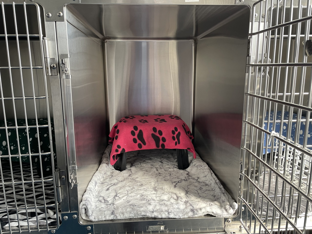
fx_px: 234
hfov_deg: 67.3
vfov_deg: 53.1
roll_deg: +0.4
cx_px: 156
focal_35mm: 26
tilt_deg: -10.3
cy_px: 117
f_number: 1.6
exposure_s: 1/65
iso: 125
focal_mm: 4.2
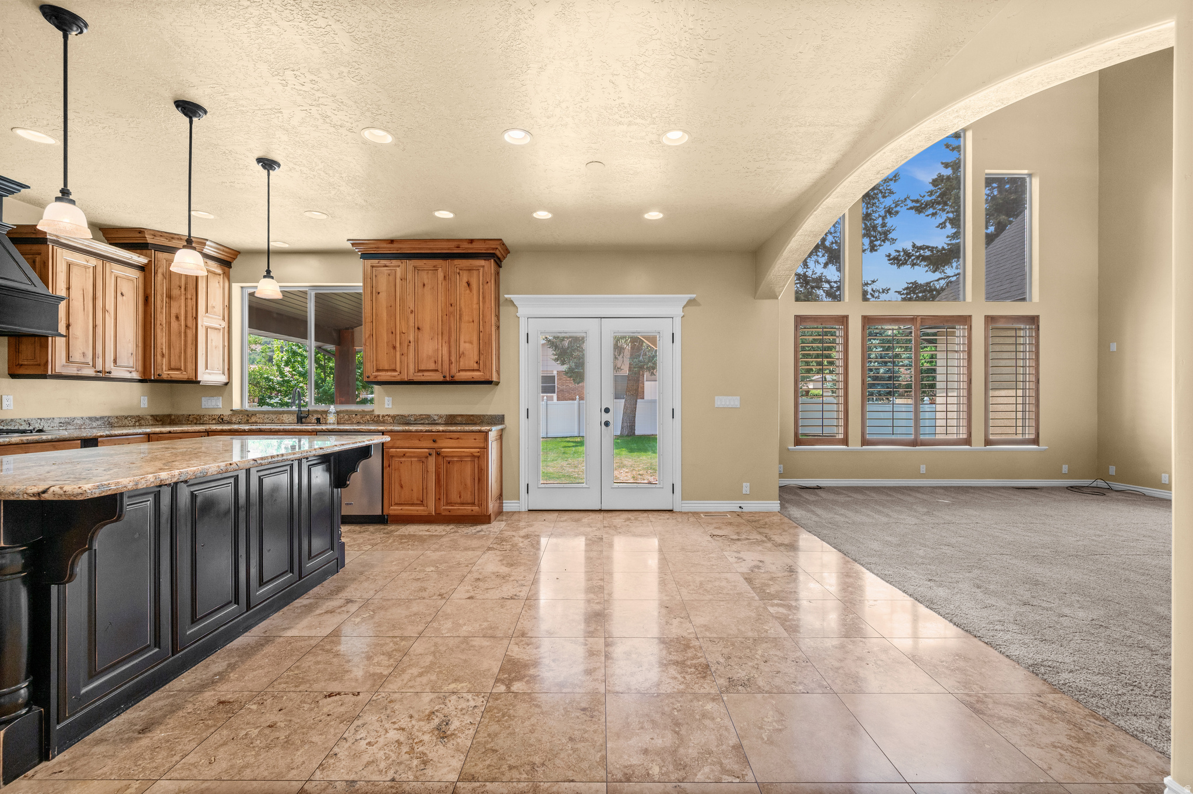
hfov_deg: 100.4
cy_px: 397
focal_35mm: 15
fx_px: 497
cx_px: 596
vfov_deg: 77.3
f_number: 7.1
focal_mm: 15
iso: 500
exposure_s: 1/15
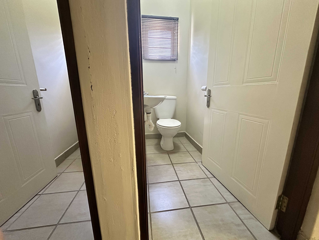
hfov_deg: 102.1
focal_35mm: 14
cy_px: 120
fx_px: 129
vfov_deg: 85.7
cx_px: 160
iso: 1000
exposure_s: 1/50
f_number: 2.2
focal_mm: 2.22
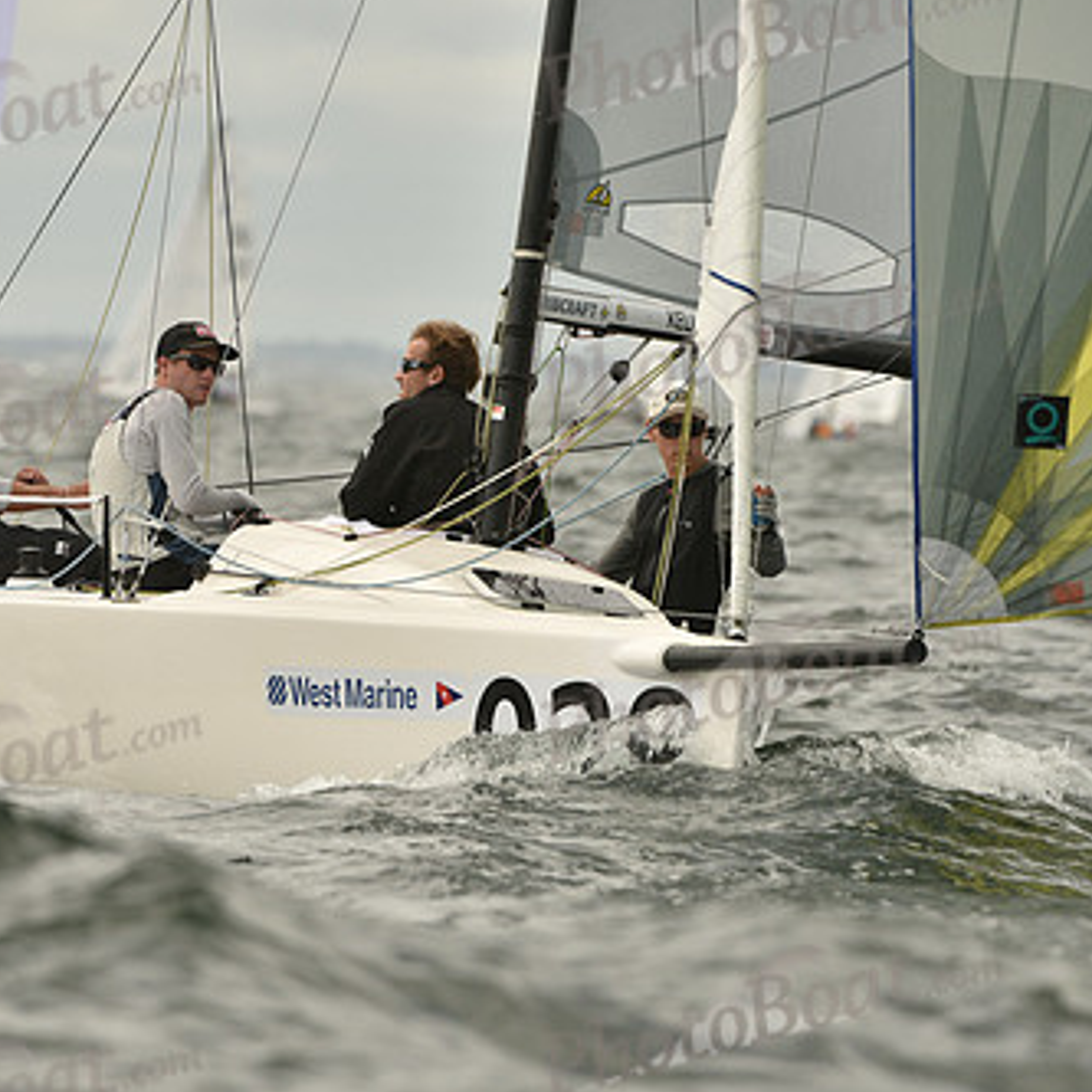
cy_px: 556
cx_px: 374
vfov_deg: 3.0
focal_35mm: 592
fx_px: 21129
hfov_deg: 3.0
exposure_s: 1/1250
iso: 320
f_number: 7.1
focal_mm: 400
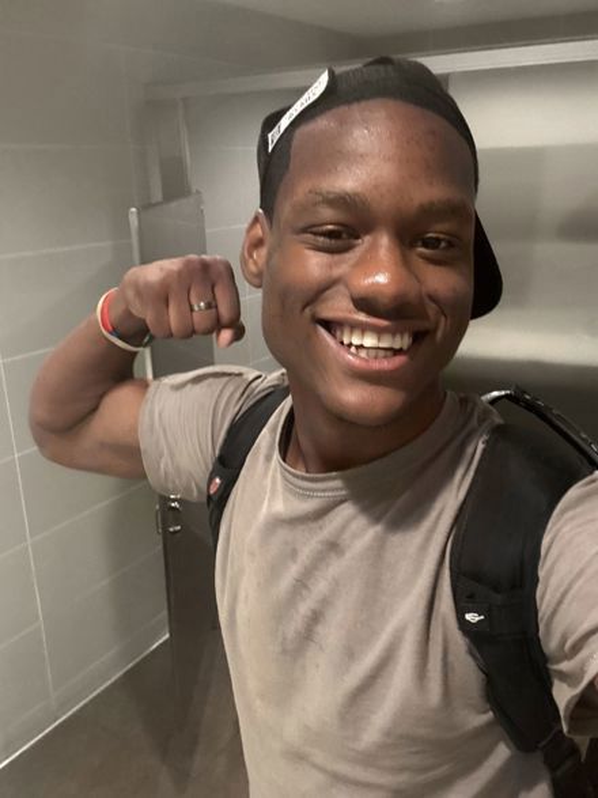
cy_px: 399
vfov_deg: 60.0
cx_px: 299
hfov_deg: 46.8
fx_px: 691
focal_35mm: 30
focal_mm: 2.69
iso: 320
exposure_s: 1/60
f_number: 1.9
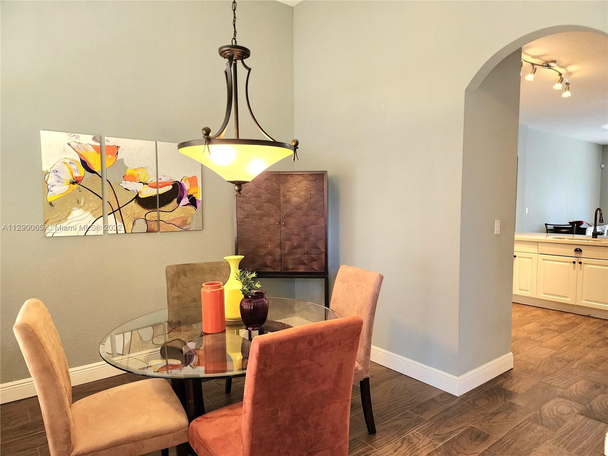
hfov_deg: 73.9
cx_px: 304
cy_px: 228
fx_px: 404
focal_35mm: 23
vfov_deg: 58.9
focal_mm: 6.4
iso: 500
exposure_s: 1/120
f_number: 1.8
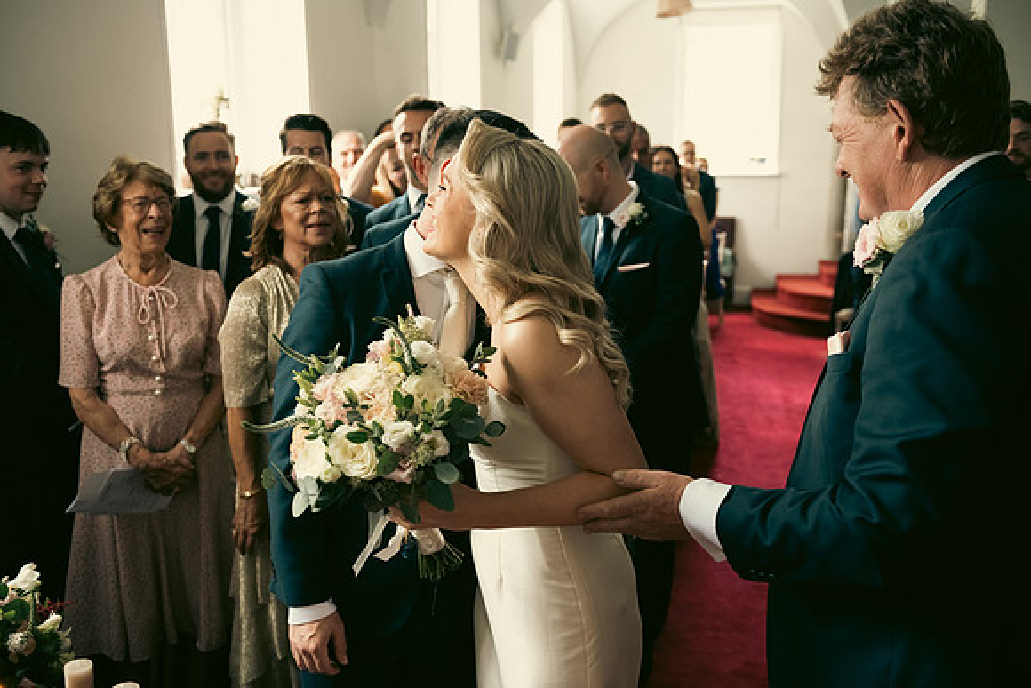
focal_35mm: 34
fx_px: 974
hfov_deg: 55.8
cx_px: 516
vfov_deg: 38.9
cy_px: 344
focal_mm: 34
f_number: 3.5
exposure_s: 1/160
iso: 800
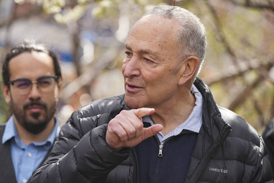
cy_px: 92
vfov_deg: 6.9
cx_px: 137
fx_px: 1522
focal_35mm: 200
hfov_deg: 10.3
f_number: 5.6
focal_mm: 200
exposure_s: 1/640
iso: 400
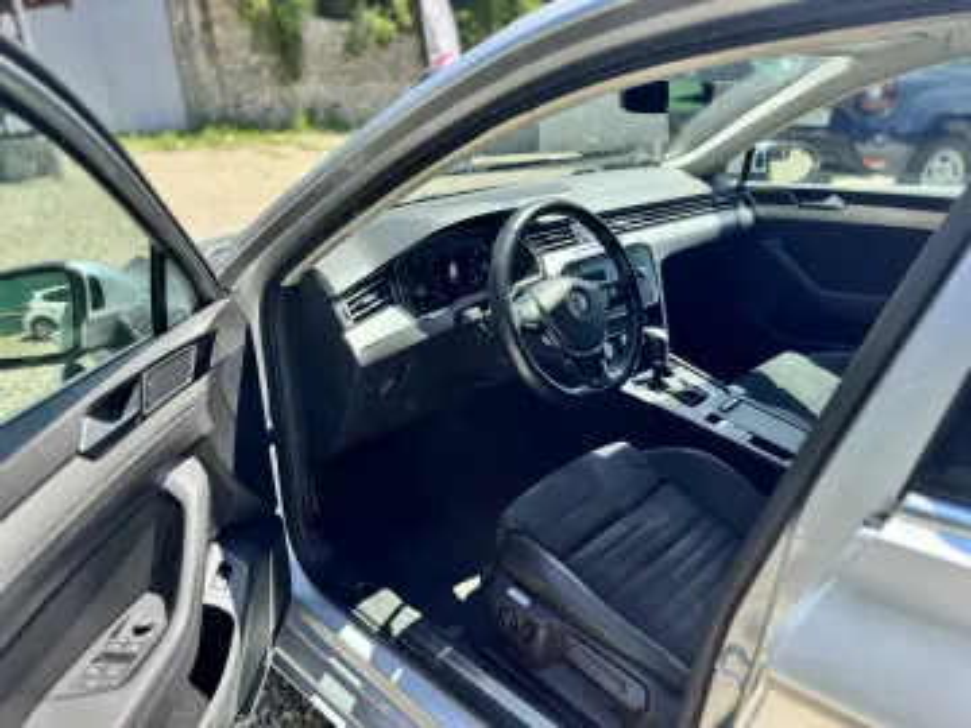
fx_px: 673
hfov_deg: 71.6
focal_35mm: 24
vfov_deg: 56.8
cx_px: 486
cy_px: 364
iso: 80
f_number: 1.78
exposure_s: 1/1094
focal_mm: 6.76
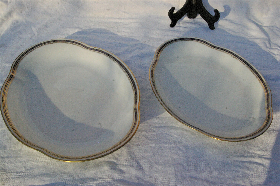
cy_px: 93
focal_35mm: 39
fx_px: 303
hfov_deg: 49.6
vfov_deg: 34.1
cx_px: 140
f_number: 13
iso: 1600
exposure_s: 1/1000
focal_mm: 26
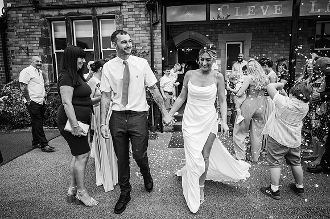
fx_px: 220
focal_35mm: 24
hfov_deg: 73.8
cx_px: 165
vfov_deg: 53.1
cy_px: 110
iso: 640
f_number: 4
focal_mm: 24
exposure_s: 1/1000
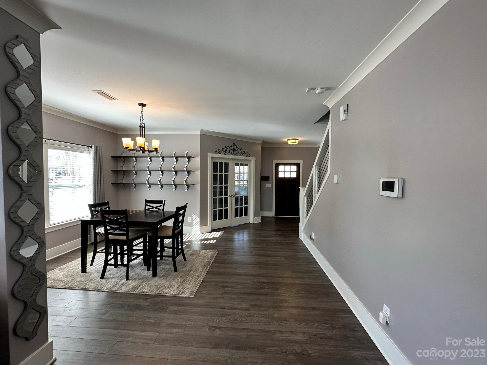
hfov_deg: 102.1
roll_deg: -0.7
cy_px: 182
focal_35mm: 14
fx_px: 197
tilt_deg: -1.7
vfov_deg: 85.7
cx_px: 244
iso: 100
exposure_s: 1/120
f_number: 2.2
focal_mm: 2.22
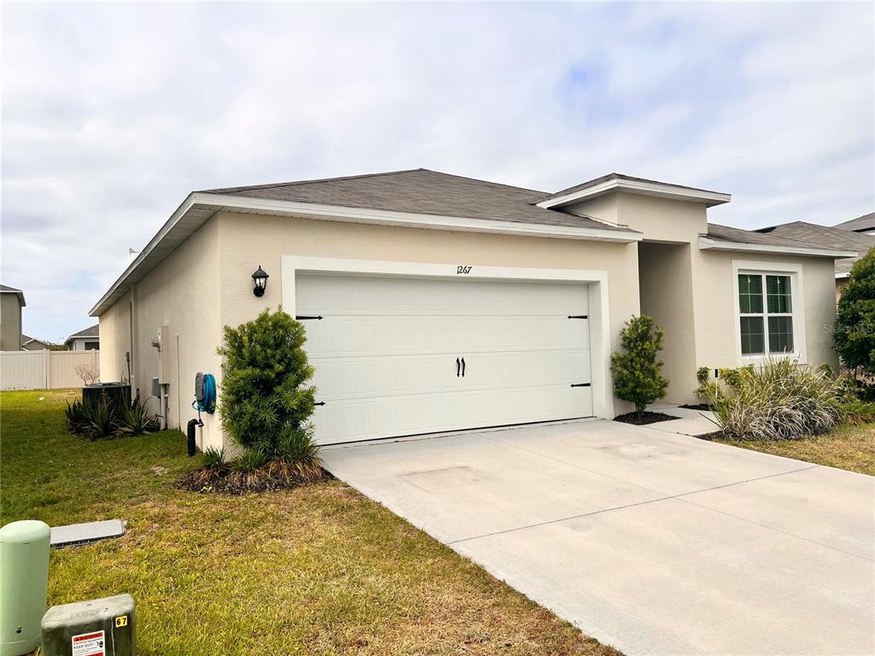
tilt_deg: +1.7
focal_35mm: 26
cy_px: 328
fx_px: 657
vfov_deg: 53.1
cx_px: 438
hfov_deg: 67.3
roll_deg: +1.3
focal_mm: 5.7
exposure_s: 1/5319
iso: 50
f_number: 1.5
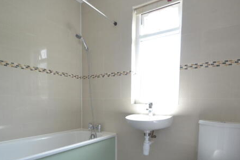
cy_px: 111
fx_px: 147
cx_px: 135
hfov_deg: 78.2
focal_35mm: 22
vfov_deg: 55.6
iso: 200
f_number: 4
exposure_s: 1/60
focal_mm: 10
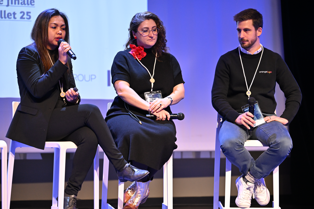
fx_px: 1047
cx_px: 157
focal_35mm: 120
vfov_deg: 11.4
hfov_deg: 17.1
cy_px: 104
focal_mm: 120
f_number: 2.8
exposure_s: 1/200
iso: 1600
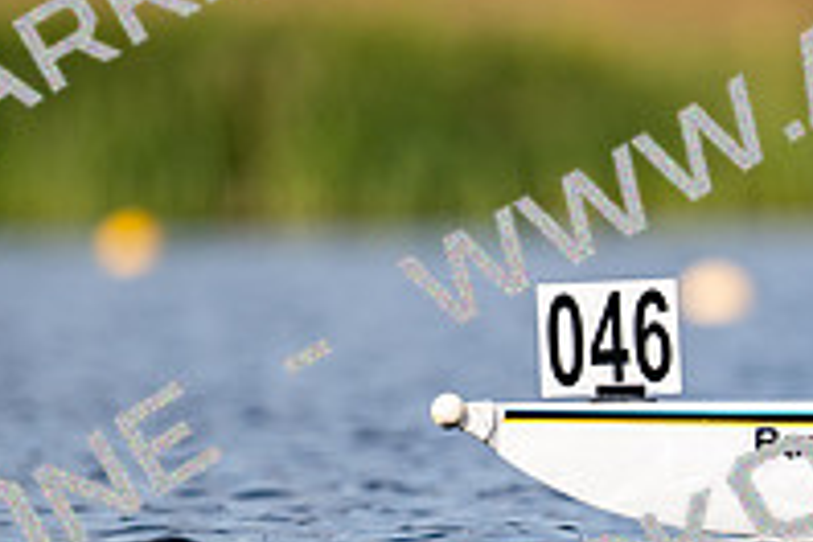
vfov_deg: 0.8
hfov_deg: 1.2
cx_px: 903
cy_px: 337
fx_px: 39608
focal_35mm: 1754
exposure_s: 1/2500
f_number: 4
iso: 200
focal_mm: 600
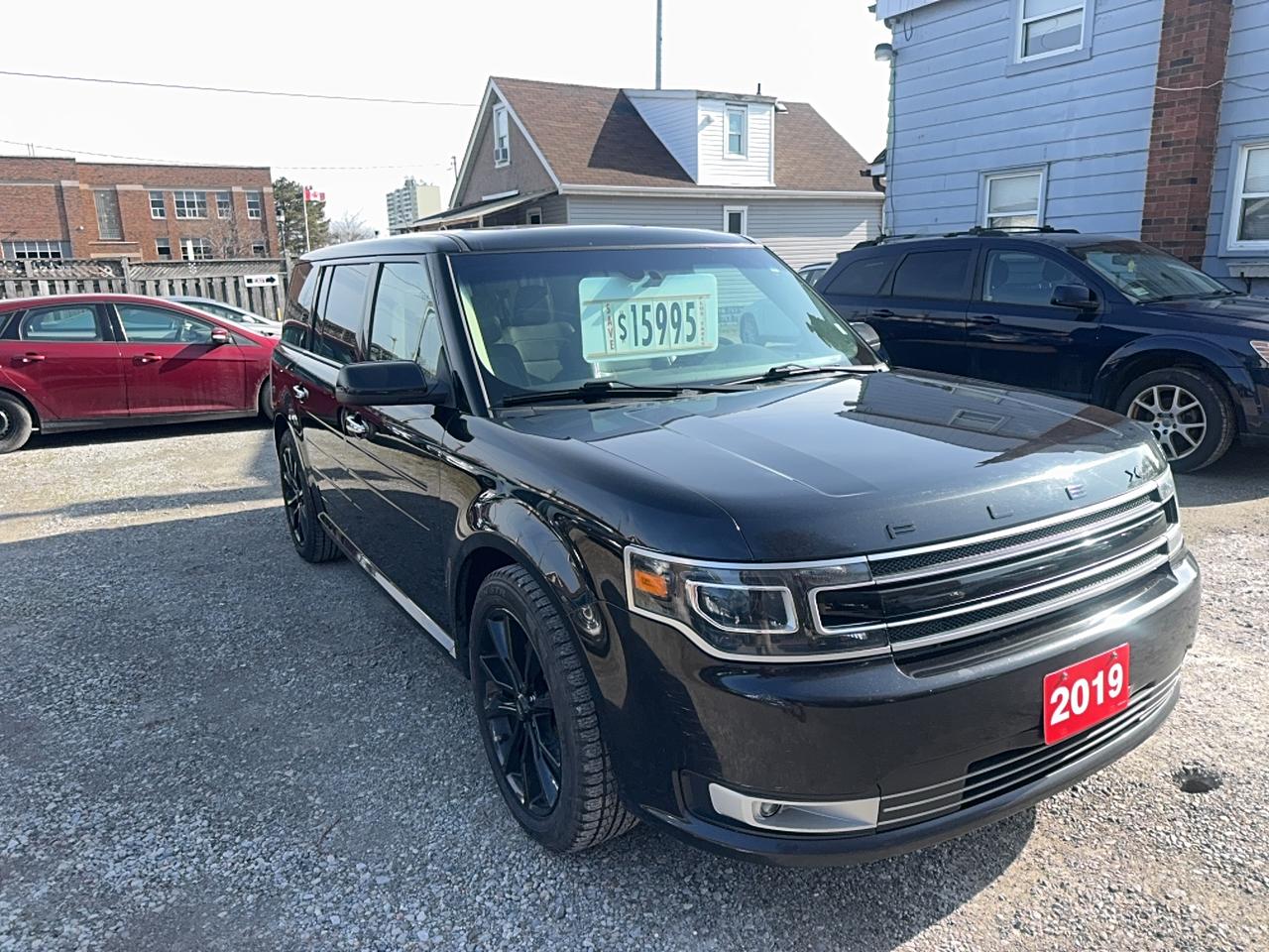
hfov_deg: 71.6
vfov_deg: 56.8
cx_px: 634
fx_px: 880
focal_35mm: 24
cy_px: 476
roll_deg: +1.4
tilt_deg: -13.3
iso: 50
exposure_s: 1/1585
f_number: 1.78
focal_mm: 6.76
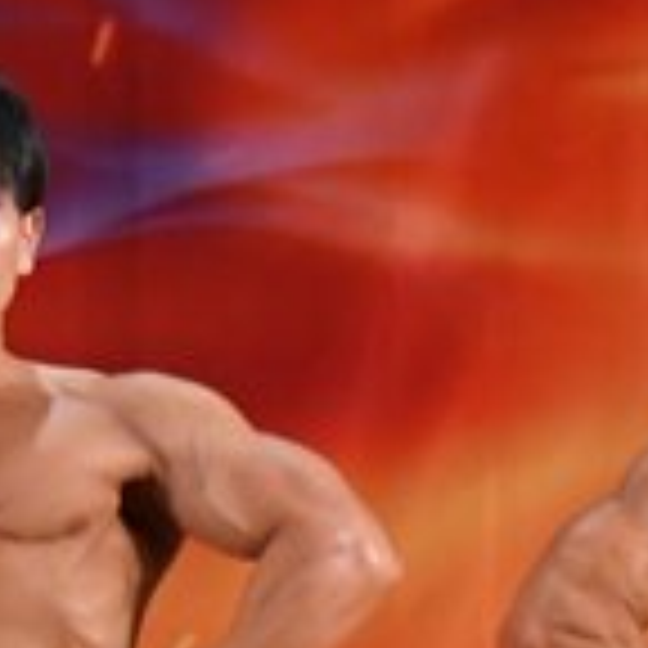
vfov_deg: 1.7
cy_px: 896
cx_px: 929
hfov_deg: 1.7
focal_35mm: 1029
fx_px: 21793
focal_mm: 150
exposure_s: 1/400
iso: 4000
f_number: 5.6
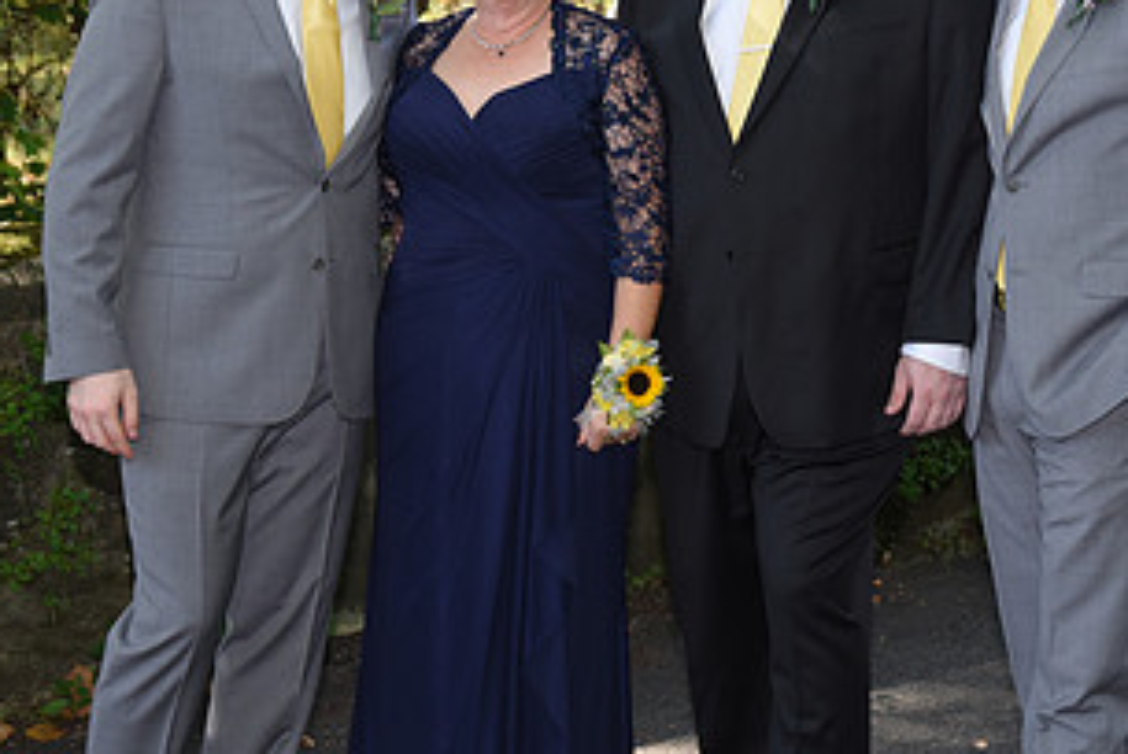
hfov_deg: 21.4
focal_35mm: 95
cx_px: 640
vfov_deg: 14.4
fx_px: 2979
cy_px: 346
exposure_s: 1/200
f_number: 5.6
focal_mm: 50
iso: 640
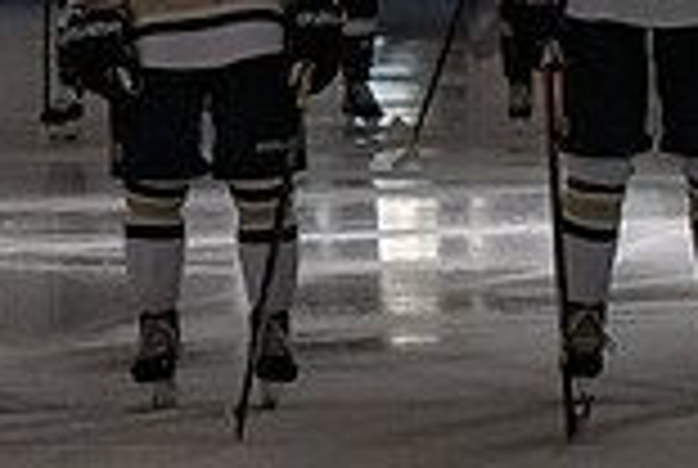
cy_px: -168
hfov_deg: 4.9
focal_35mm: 418
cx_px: -412
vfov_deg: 3.3
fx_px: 8120
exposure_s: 1/80
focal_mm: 70
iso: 5000
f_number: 2.8
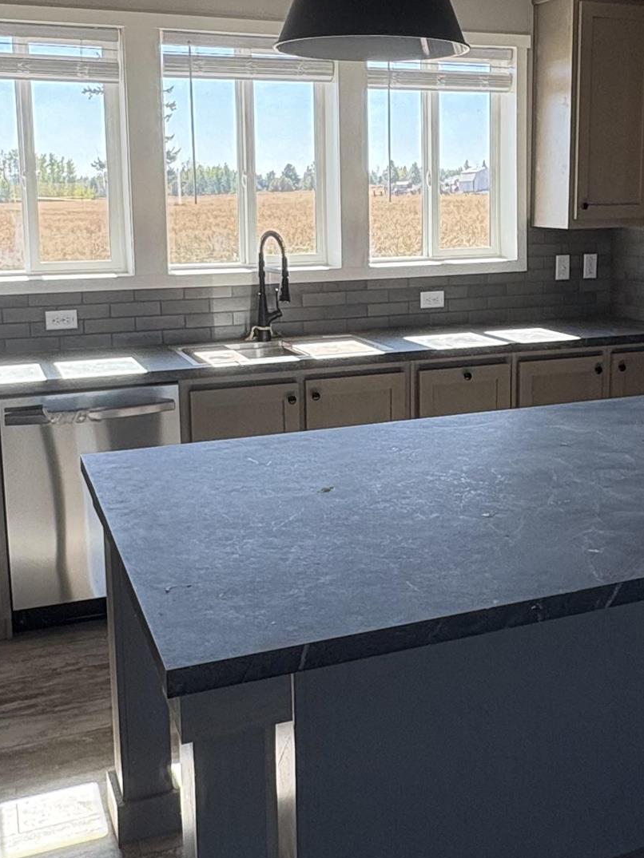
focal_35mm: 40
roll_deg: +0.4
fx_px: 992
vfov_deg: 46.5
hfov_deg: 35.8
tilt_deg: -7.6
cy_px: 338
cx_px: 380
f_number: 2.2
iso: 64
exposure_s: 1/192
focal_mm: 2.22
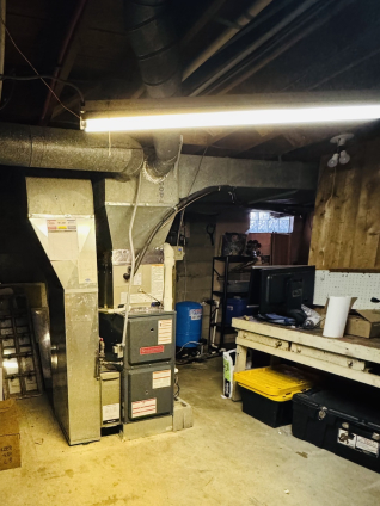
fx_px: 322
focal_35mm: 22
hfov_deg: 57.2
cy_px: 337
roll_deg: +2.1
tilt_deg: -13.0
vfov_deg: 74.1
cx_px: 84
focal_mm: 2.22
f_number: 2.2
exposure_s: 1/40
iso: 1000
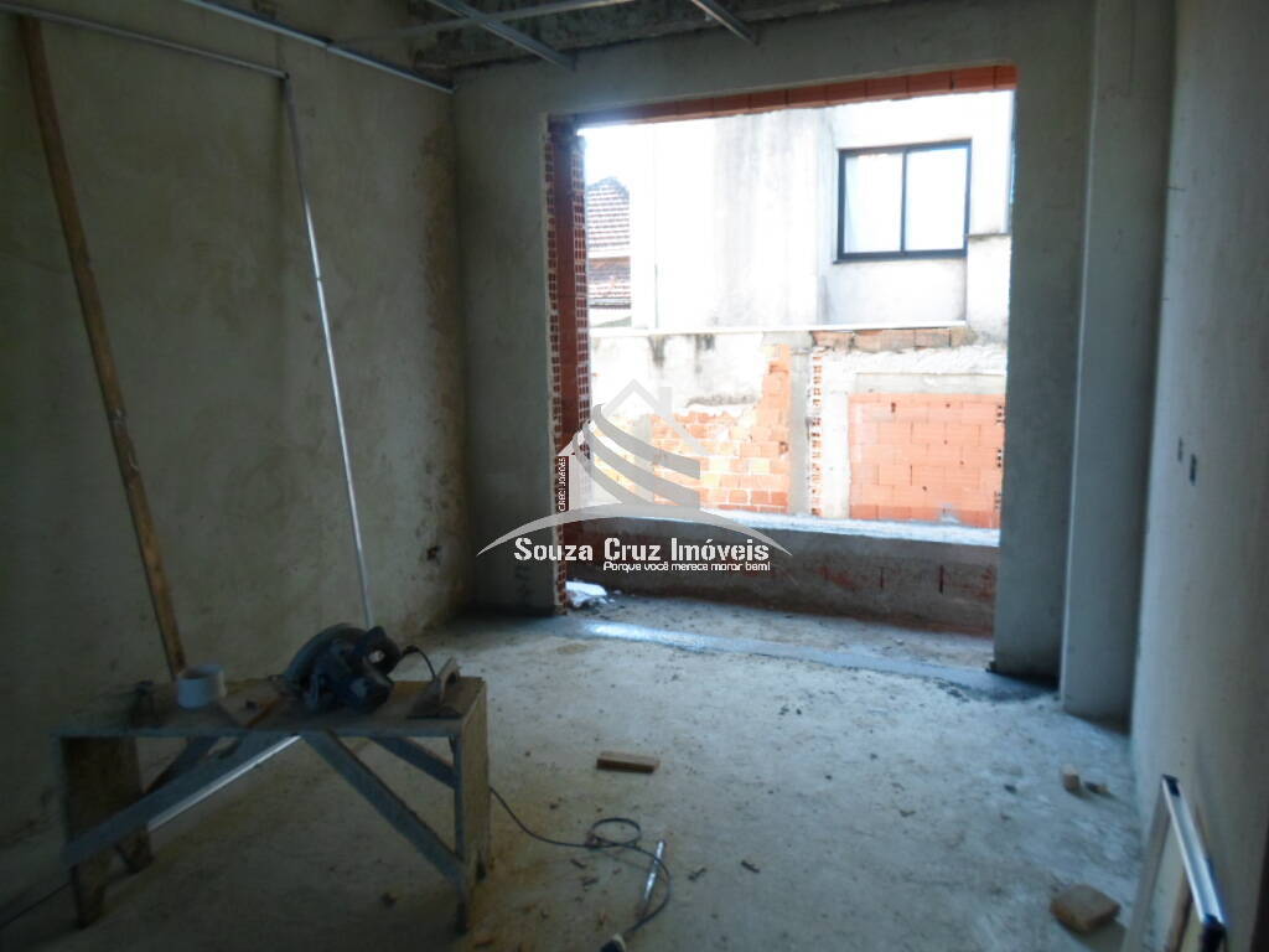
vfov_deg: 54.9
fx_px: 916
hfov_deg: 69.4
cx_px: 634
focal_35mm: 25
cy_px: 476
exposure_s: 1/60
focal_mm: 4.5
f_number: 2.5
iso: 80
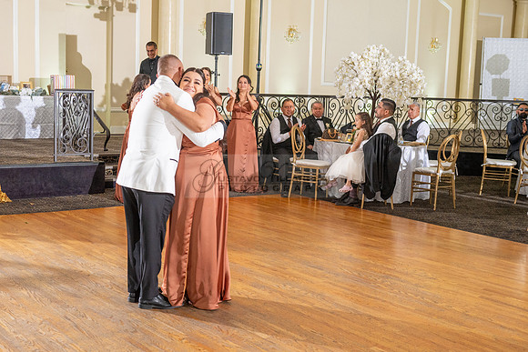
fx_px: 728
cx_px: 216
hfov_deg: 39.7
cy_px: 185
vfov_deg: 27.2
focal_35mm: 50
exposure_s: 1/160
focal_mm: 42
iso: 800
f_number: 4
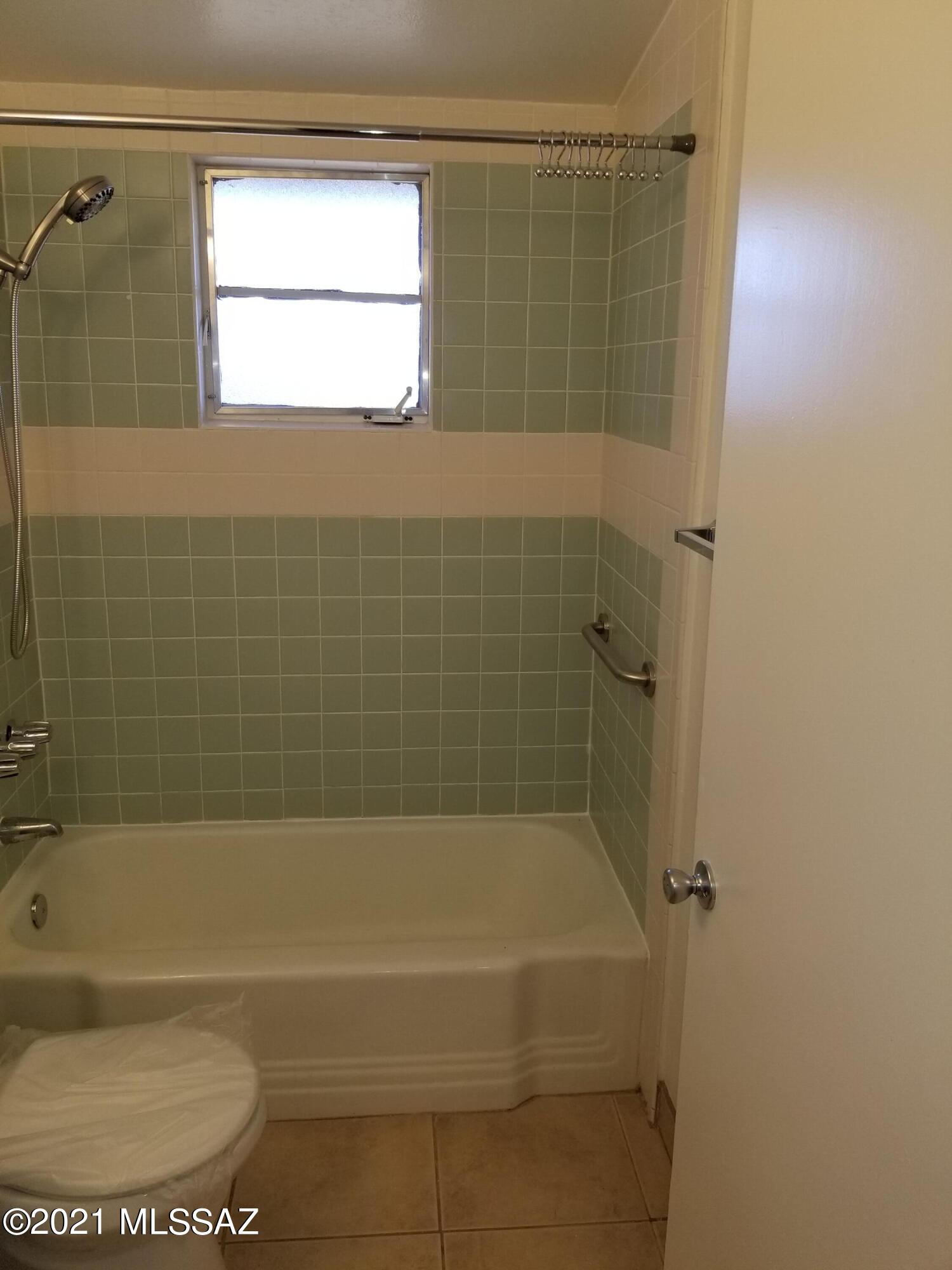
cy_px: 635
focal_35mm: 26
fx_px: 953
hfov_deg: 53.1
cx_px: 476
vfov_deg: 67.3
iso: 80
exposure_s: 1/120
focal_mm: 4.25
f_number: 1.7
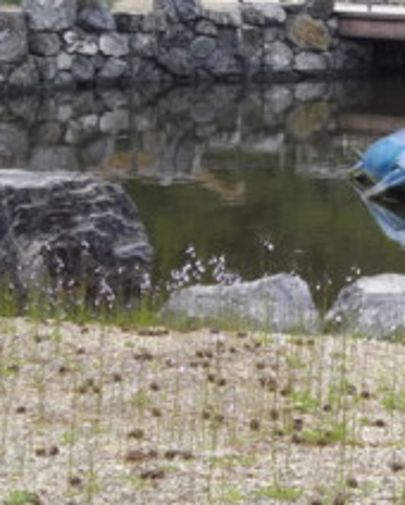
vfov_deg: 16.8
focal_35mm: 114
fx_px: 1706
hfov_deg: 13.3
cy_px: 212
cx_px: 446
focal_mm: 9.8
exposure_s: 1/160
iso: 181
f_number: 4.8
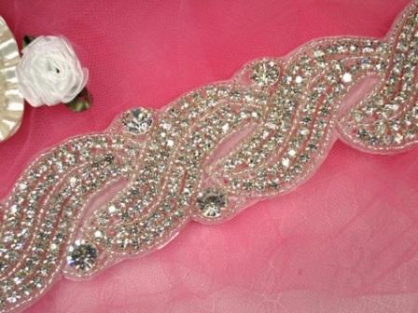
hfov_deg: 25.7
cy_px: 156
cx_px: 209
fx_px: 918
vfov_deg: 19.4
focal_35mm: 76
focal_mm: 13.7
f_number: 4.4
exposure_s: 1/90
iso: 80
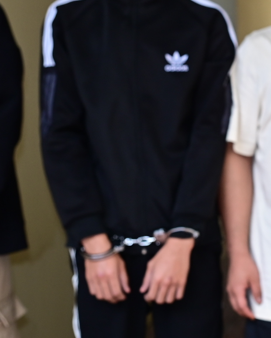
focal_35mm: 128
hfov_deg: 11.7
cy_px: 193
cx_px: 365
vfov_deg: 15.0
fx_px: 1283
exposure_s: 1/100
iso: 400
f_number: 4
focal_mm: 35
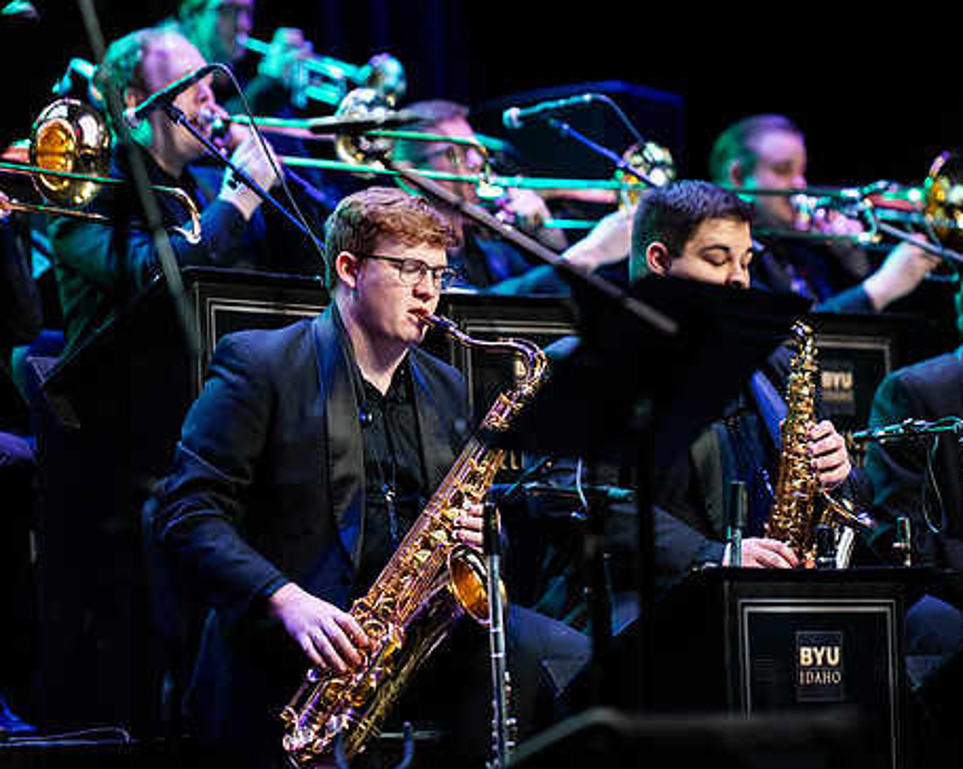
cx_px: 574
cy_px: 401
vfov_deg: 7.4
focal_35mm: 209
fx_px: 5952
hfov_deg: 9.2
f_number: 2.8
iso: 3200
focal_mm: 175
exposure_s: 1/320
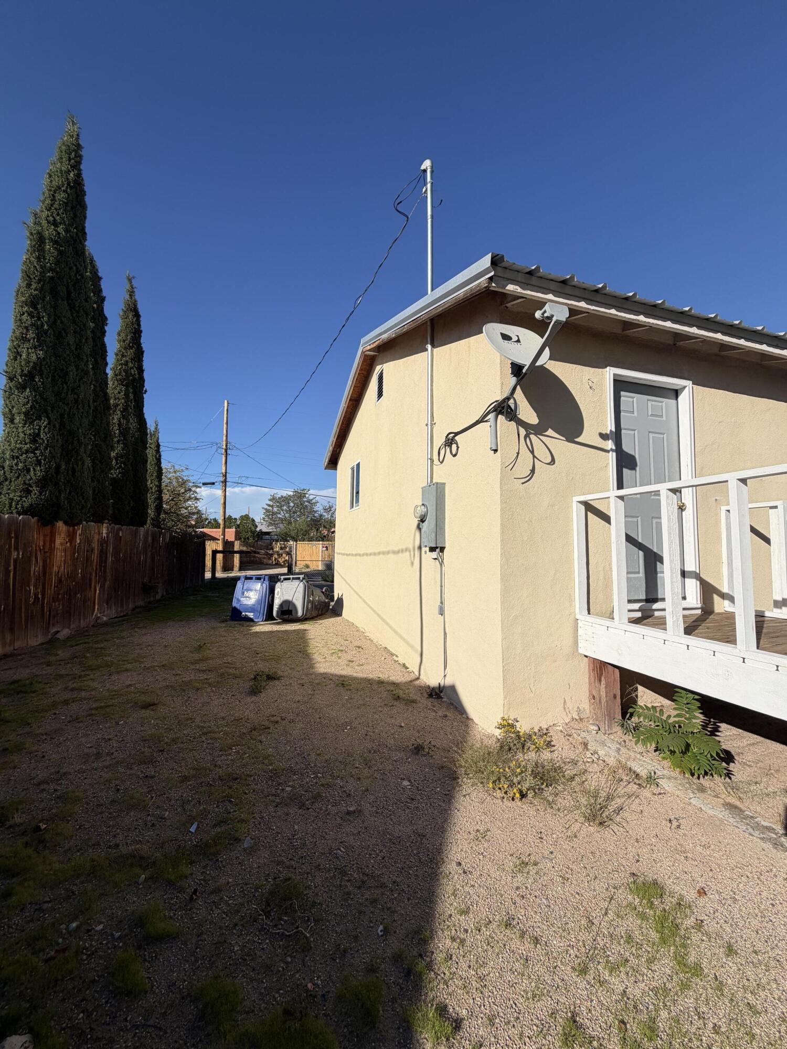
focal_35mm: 14
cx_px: 394
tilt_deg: +3.5
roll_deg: -1.2
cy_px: 524
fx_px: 424
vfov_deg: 102.1
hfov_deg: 85.7
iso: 20
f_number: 2.2
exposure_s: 1/1464
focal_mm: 2.22
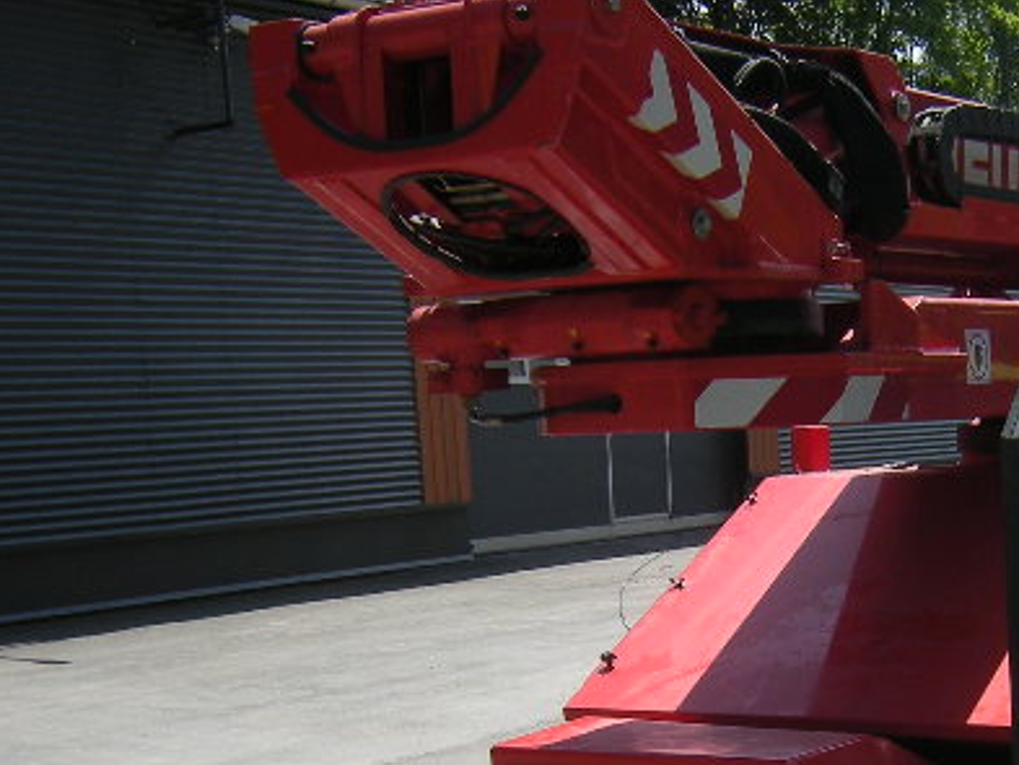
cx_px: 861
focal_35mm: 73
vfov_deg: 19.6
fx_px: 2150
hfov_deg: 26.0
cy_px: 752
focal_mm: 4.7
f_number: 5.6
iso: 64
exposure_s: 1/236
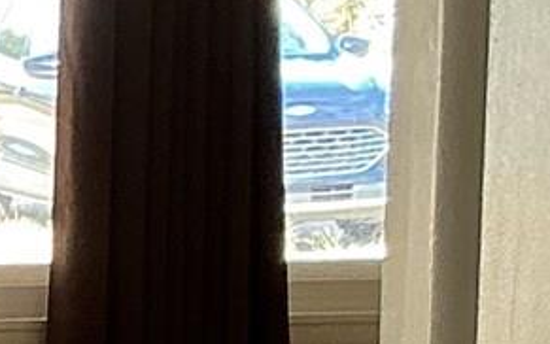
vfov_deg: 5.4
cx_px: -720
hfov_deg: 8.0
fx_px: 3643
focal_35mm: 243
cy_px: 386
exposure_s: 1/60
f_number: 1.8
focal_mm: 3
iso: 50
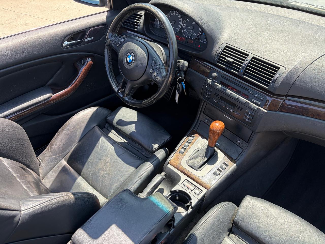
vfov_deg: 53.1
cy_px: 122
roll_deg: +3.7
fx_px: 244
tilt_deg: -39.4
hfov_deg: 67.3
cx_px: 162
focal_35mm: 26
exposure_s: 1/531
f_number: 1.6
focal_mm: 5.96
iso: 64
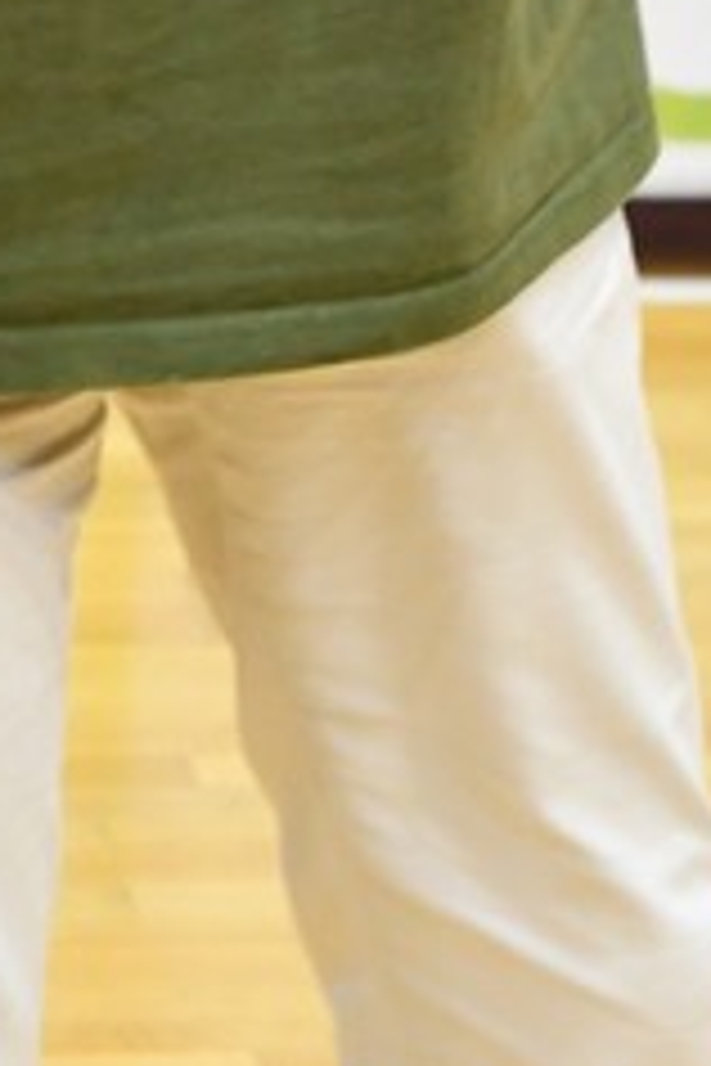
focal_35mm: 182
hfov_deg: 7.5
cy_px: -949
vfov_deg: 10.5
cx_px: 531
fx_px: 5391
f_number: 5
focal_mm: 32
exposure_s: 1/100
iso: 2500
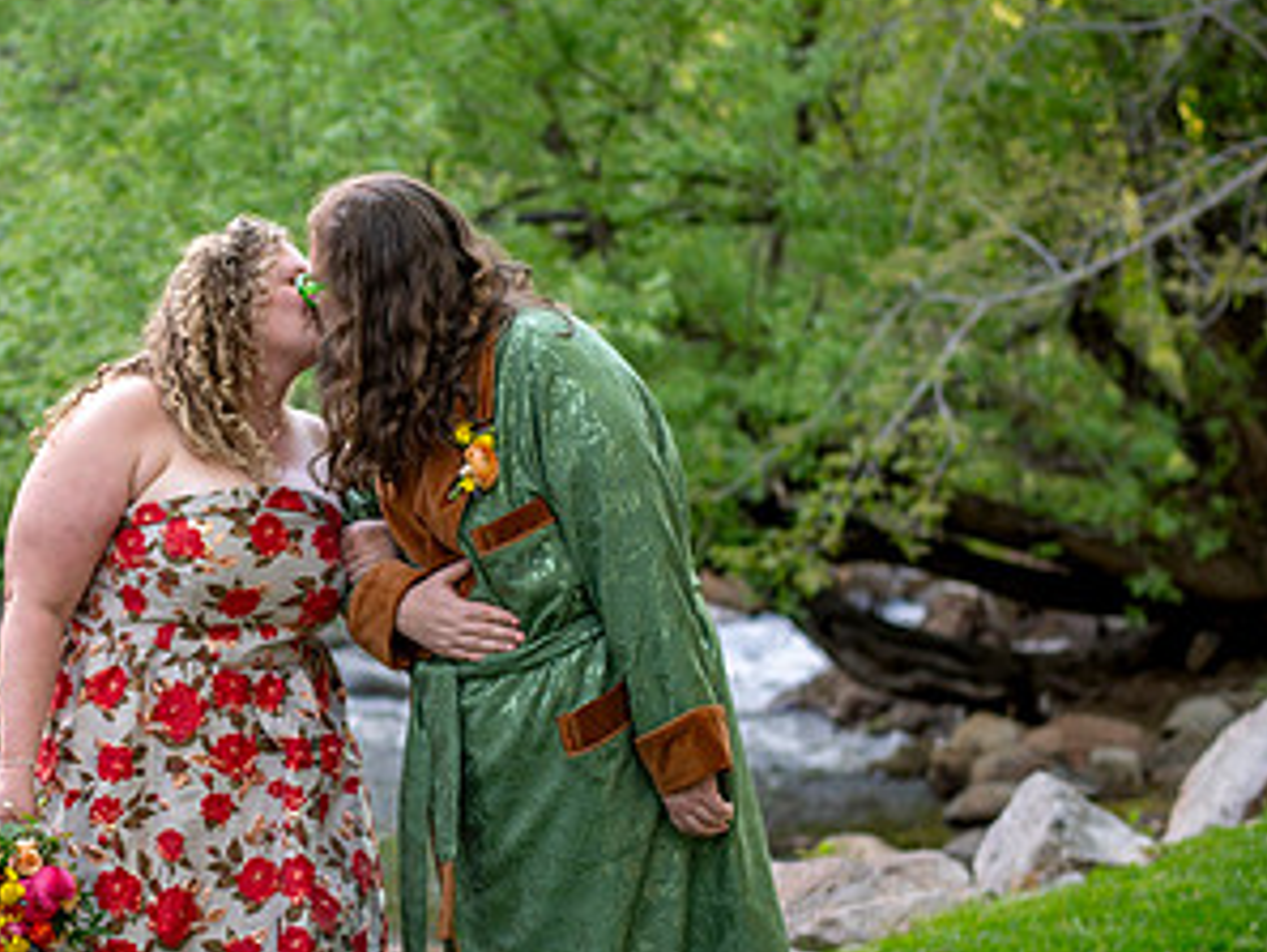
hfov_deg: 18.9
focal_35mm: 102
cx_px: 135
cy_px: 589
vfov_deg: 14.5
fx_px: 3735
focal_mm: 50
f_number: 2.8
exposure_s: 1/200
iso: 160
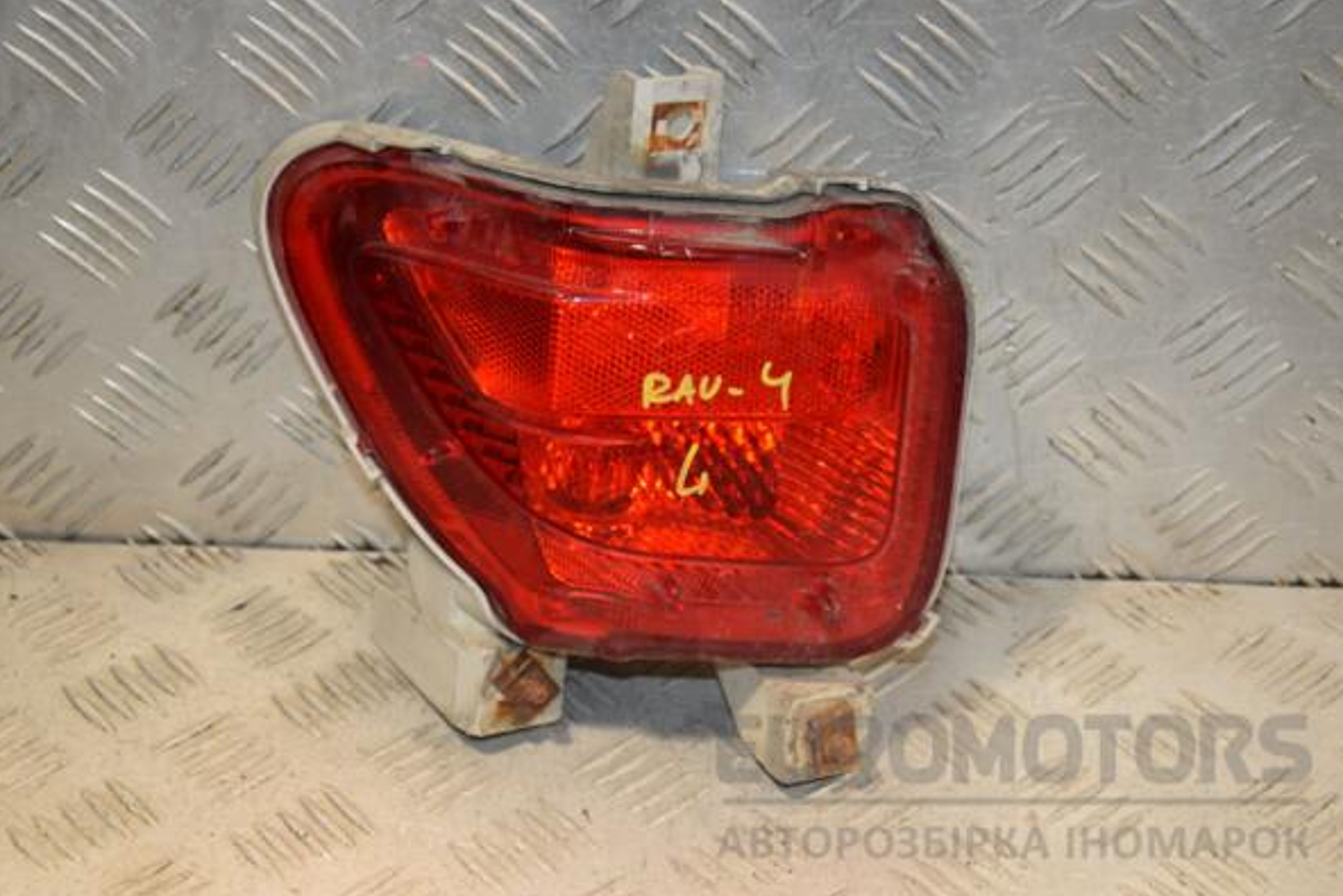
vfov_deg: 17.3
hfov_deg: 25.7
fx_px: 2948
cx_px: 674
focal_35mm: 79
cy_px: 447
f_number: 6.3
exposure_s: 1/200
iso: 800
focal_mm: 52
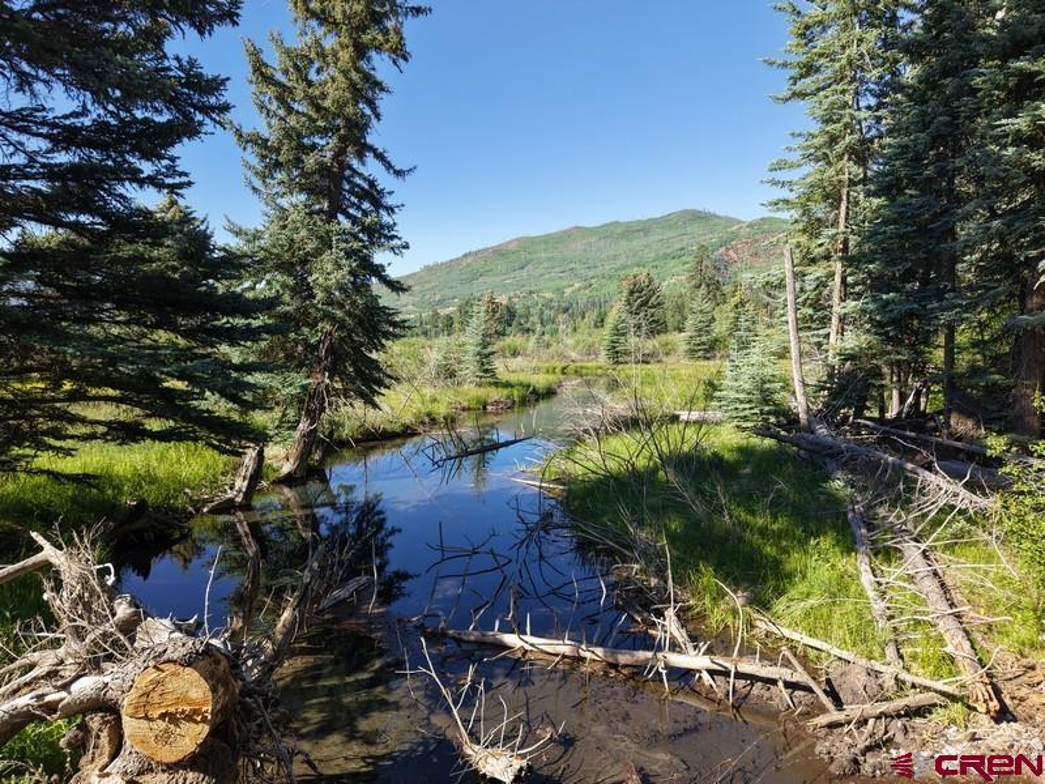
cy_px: 392
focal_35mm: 24
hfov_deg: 71.6
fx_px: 725
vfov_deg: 56.8
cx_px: 522
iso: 120
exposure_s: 1/40
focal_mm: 8.67
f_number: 1.8
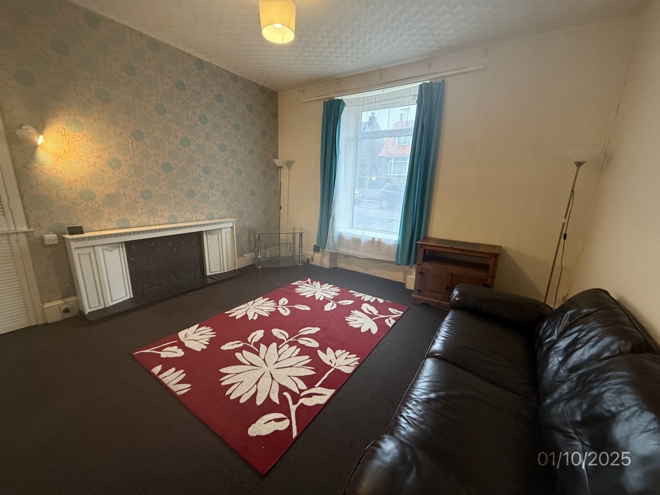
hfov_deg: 102.1
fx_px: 267
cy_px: 248
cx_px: 330
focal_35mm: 14
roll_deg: -2.3
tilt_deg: -13.3
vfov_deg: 85.7
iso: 320
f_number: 2.2
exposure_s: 1/68
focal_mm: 2.22
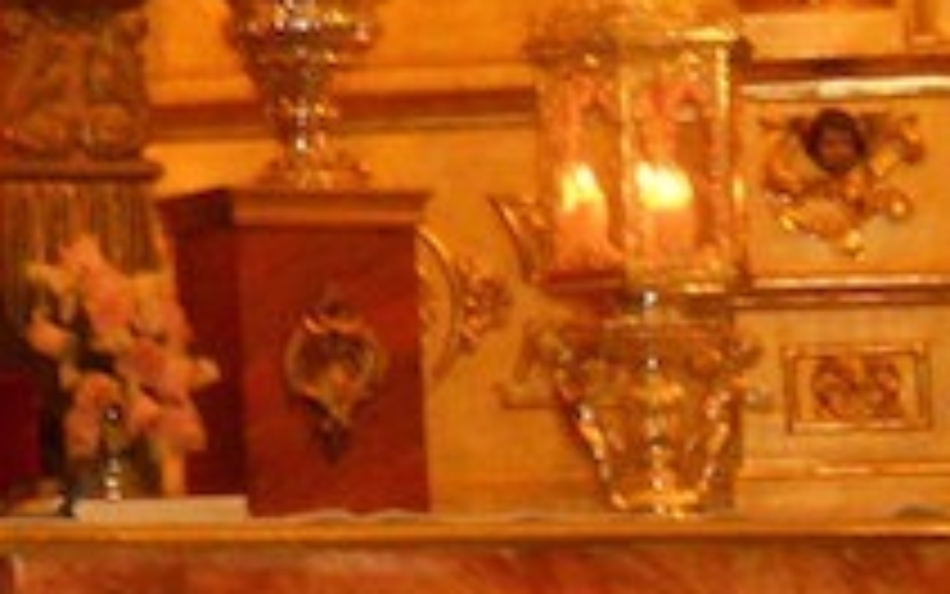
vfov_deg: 6.0
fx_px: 5620
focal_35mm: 217
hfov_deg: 9.4
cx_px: -378
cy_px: -432
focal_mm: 9.8
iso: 640
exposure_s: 1/30
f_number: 4.8
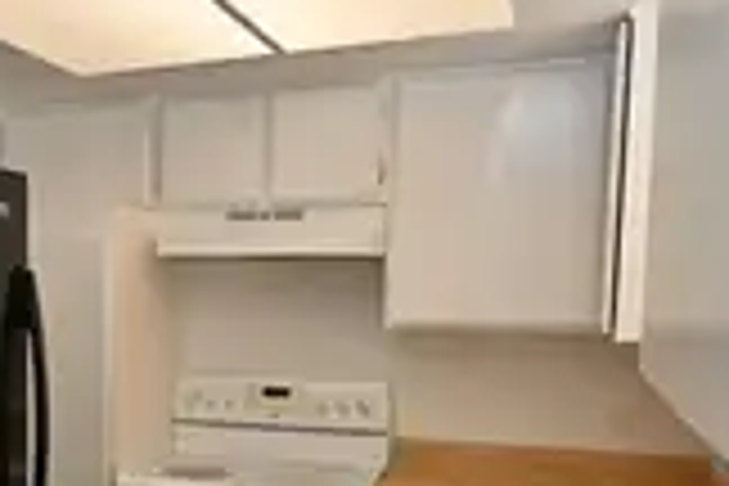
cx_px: 99
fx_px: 977
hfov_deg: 38.6
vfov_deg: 27.4
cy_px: 389
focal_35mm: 48
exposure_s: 1/80
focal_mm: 13
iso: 200
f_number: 4.5
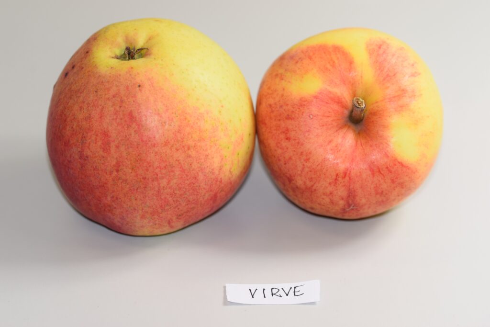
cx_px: 245
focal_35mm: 158
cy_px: 164
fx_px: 2144
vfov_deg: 8.7
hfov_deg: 13.0
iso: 250
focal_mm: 105
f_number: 5.6
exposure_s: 1/125
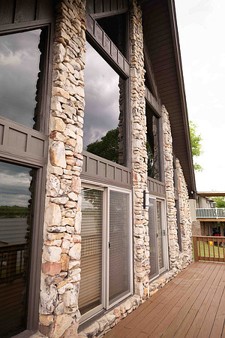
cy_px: 169
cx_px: 112
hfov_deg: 53.1
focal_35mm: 24
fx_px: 225
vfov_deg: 73.7
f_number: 2.5
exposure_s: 1/640
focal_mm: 24
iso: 125
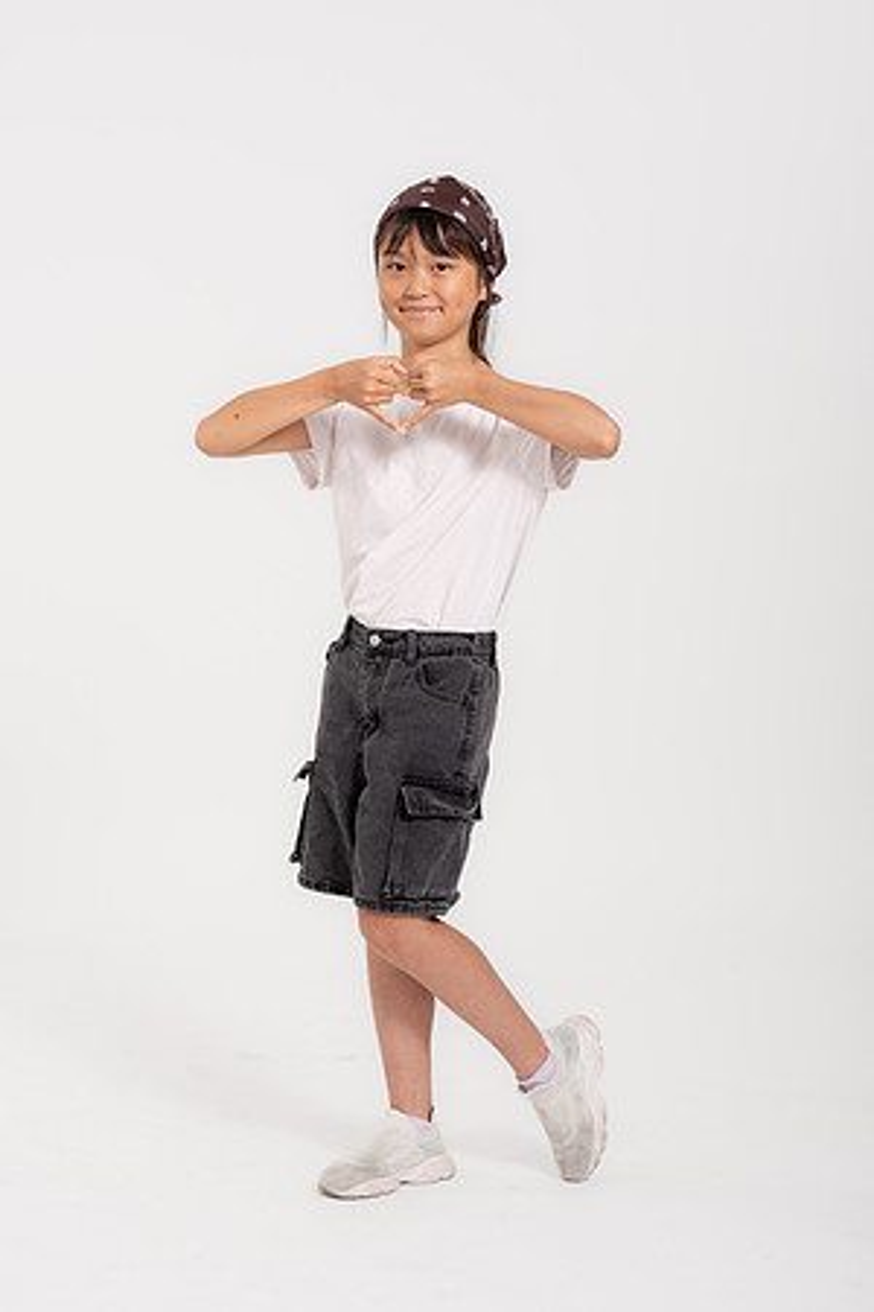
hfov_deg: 19.5
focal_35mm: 70
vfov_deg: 28.8
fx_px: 2549
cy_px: 656
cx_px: 437
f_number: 10
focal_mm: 70
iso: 400
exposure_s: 1/160
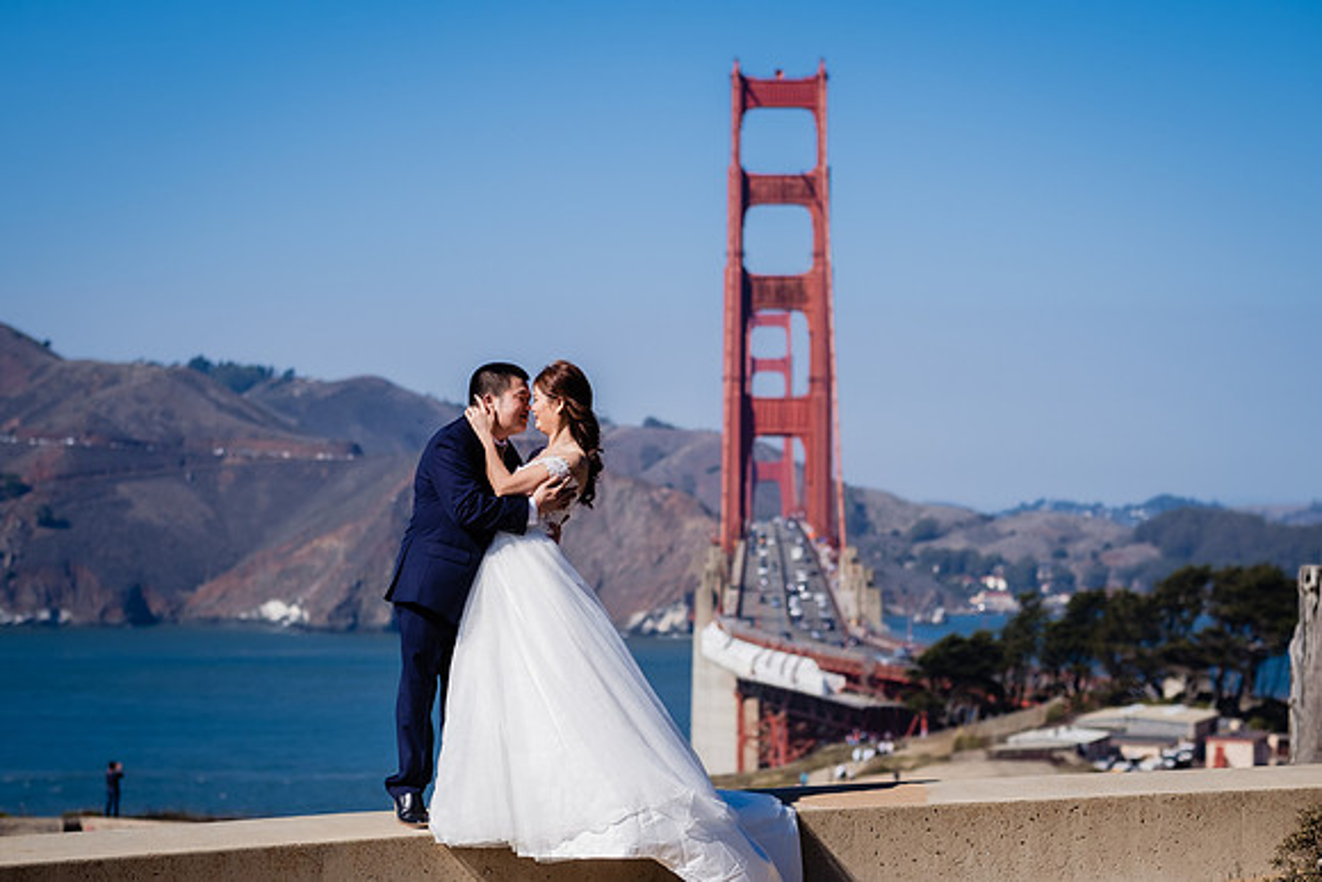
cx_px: 640
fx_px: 3386
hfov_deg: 22.1
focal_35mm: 92
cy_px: 415
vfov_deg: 14.8
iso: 160
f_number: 2.5
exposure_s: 1/6400
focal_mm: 56
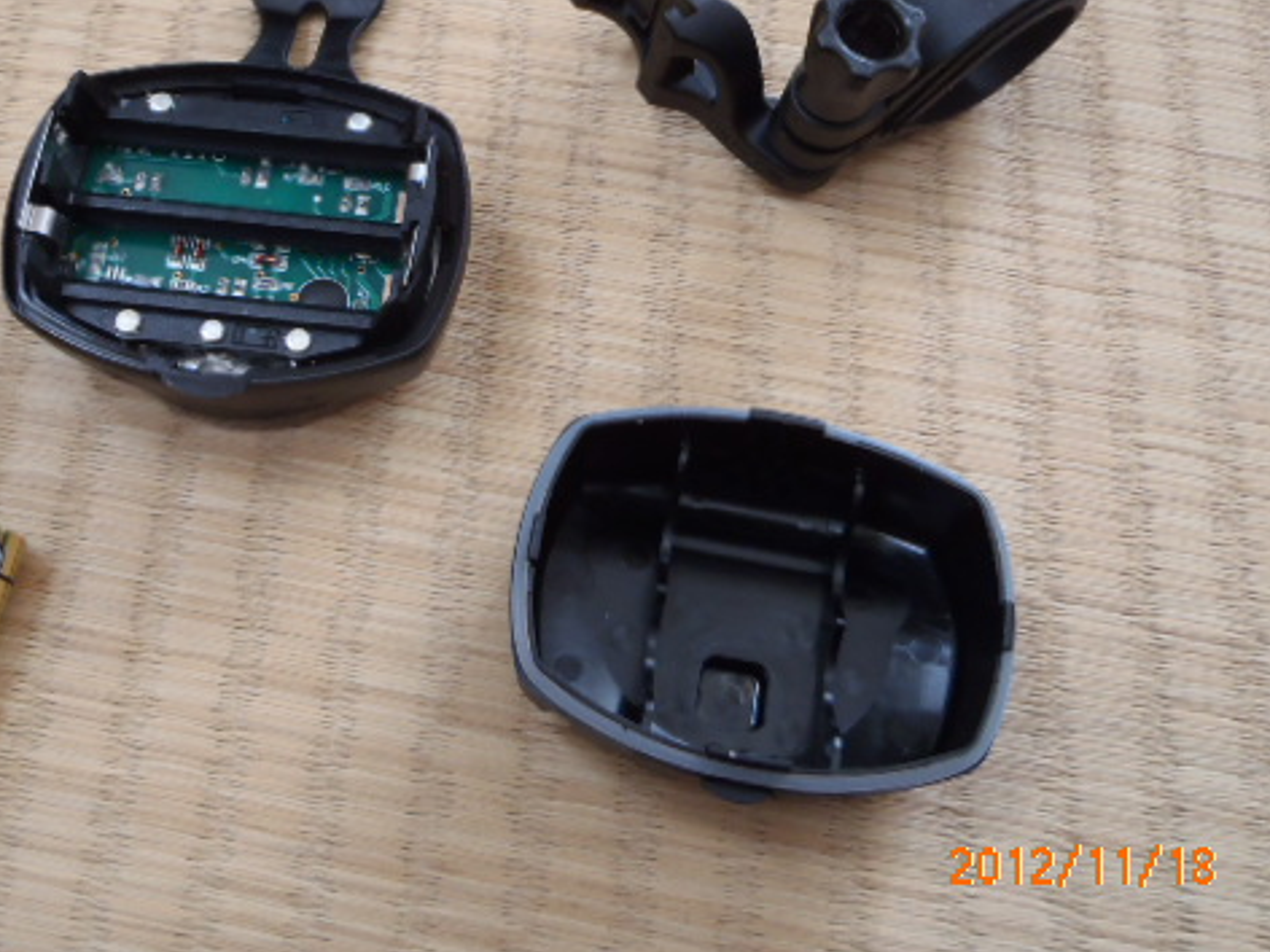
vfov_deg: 37.5
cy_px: 360
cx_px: 463
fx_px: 1394
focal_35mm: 38
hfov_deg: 48.4
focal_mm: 5
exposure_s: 1/25
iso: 200
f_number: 3.5
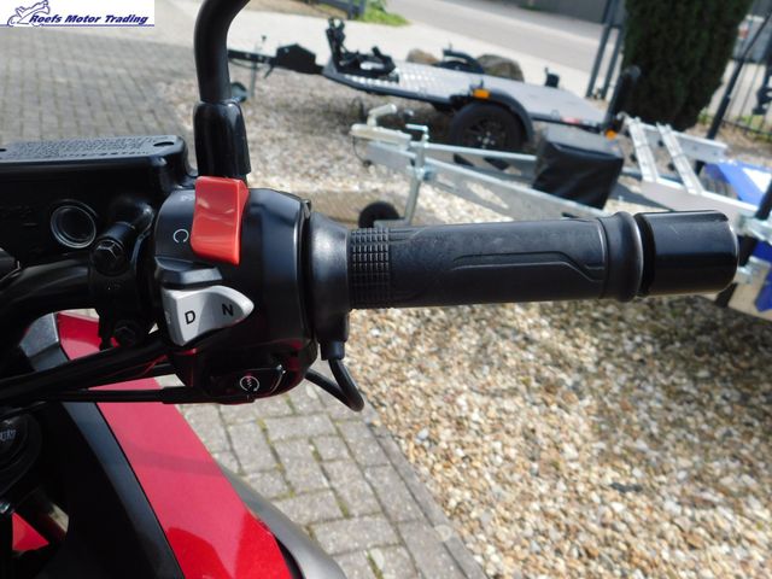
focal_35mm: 30
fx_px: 669
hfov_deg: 60.0
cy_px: 290
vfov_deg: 46.8
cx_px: 386
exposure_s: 1/640
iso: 125
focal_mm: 5.3
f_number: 3.2
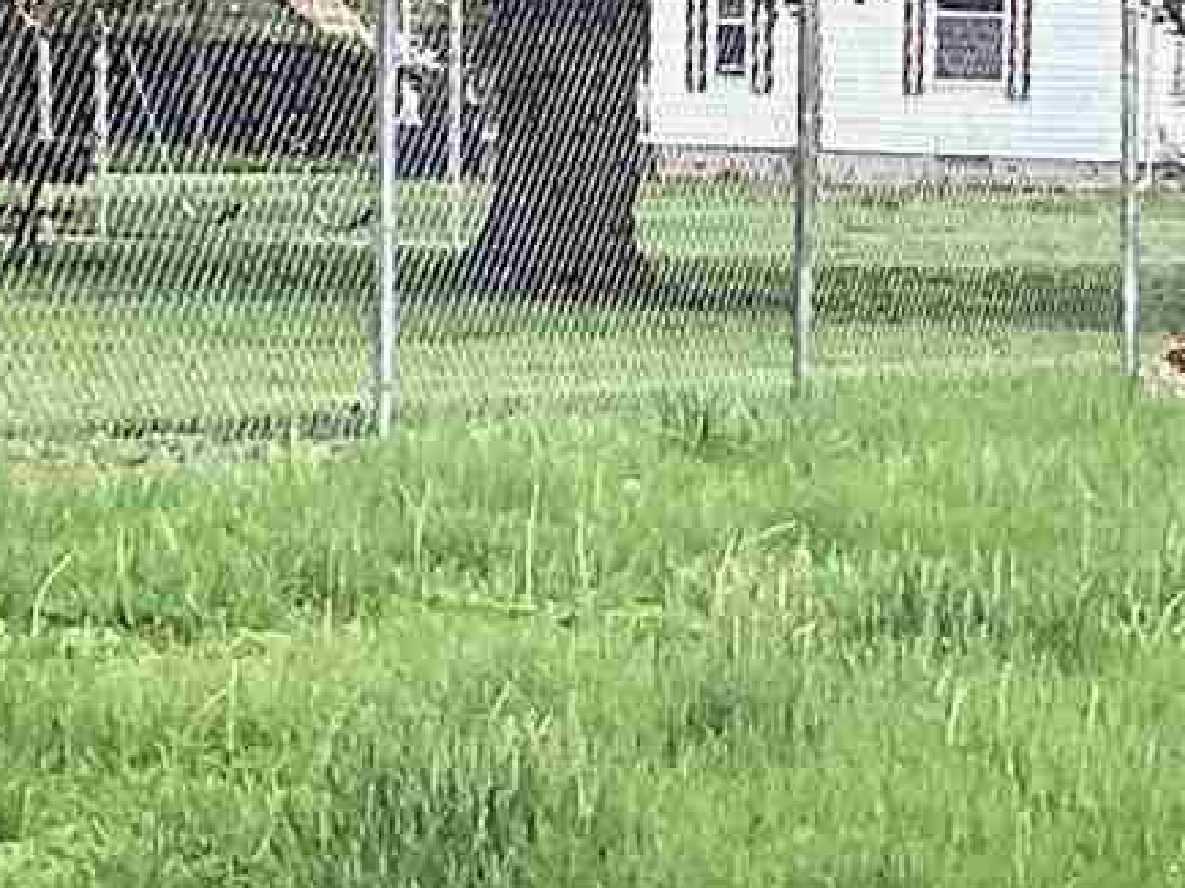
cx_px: 1054
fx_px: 7495
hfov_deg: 9.0
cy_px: 2468
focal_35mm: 219
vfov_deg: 6.3
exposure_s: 1/360
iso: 25
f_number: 2.4
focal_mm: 3.3
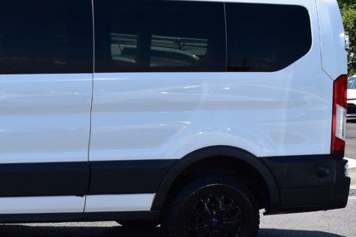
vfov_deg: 16.4
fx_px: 812
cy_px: 210
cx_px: -28
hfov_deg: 23.3
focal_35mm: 82
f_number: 11
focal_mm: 23
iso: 400
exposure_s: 1/400
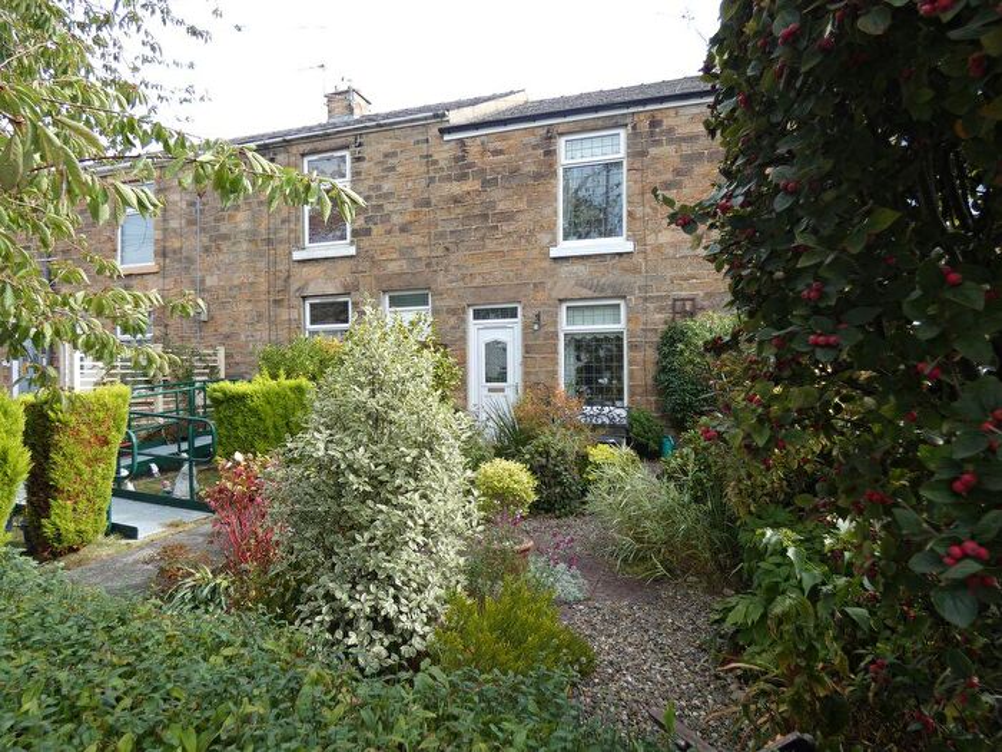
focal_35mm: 20
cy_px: 376
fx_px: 579
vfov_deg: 66.0
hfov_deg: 81.7
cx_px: 501
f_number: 2.8
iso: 80
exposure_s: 1/320
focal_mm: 3.6
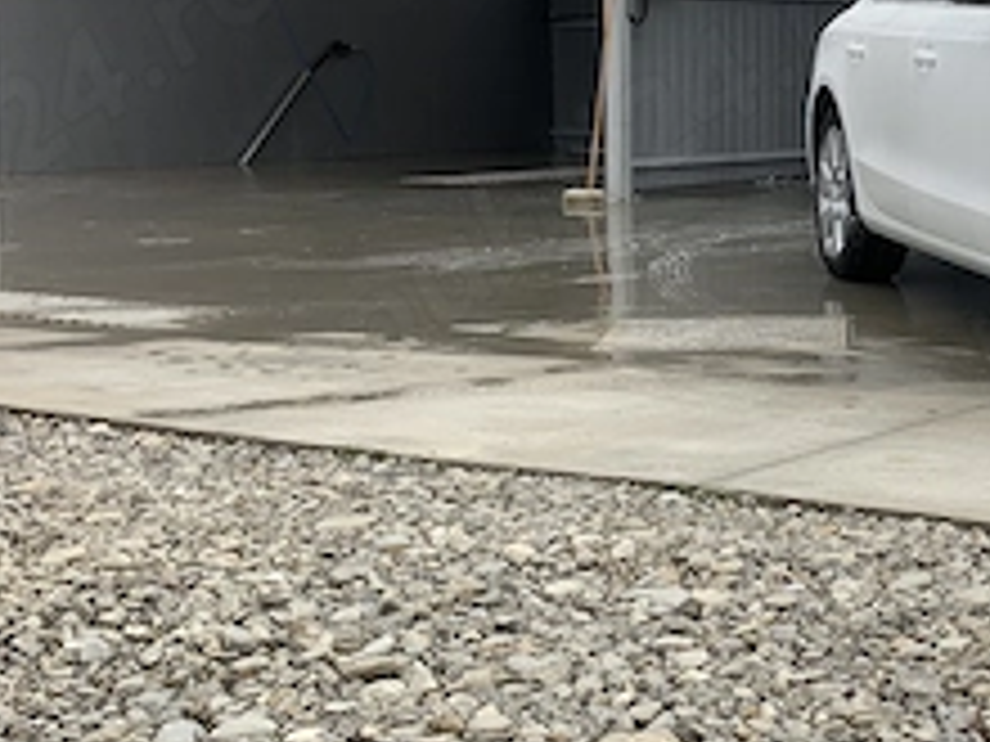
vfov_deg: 20.6
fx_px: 2031
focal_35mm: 71
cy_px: 207
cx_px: 936
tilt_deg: -3.6
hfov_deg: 26.3
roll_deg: -1.2
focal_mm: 4.25
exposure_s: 1/362
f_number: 1.8
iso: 25
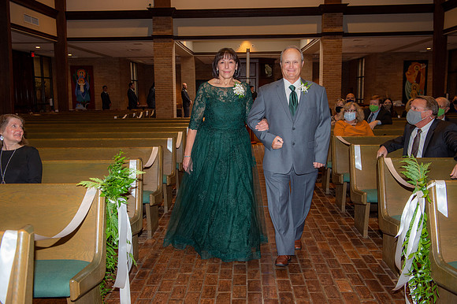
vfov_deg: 36.8
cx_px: 228
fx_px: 457
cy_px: 152
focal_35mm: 36
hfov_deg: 53.2
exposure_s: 1/160
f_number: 5.6
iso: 1250
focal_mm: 36
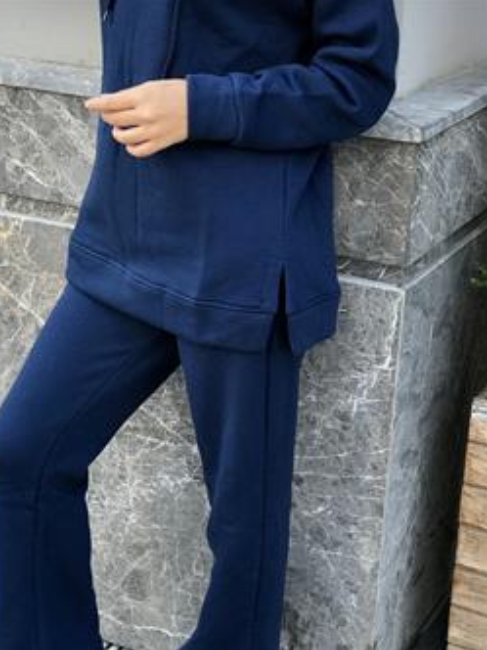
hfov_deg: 20.7
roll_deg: -2.1
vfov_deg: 27.3
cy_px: 400
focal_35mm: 71
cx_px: 188
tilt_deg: -23.8
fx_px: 1332
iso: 25
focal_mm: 6.6
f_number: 2.8
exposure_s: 1/60
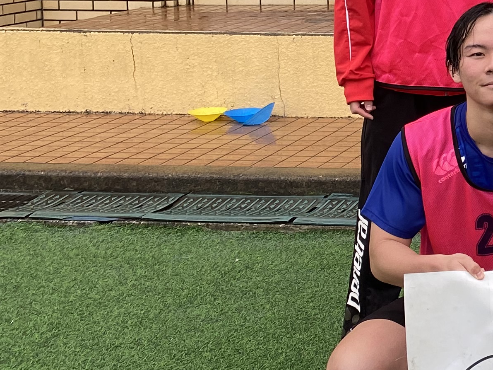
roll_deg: -1.1
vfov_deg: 16.5
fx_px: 1253
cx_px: 794
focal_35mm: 88
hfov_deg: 18.8
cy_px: 6
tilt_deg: -6.1
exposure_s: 1/122
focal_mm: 4.25
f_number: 1.8
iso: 32
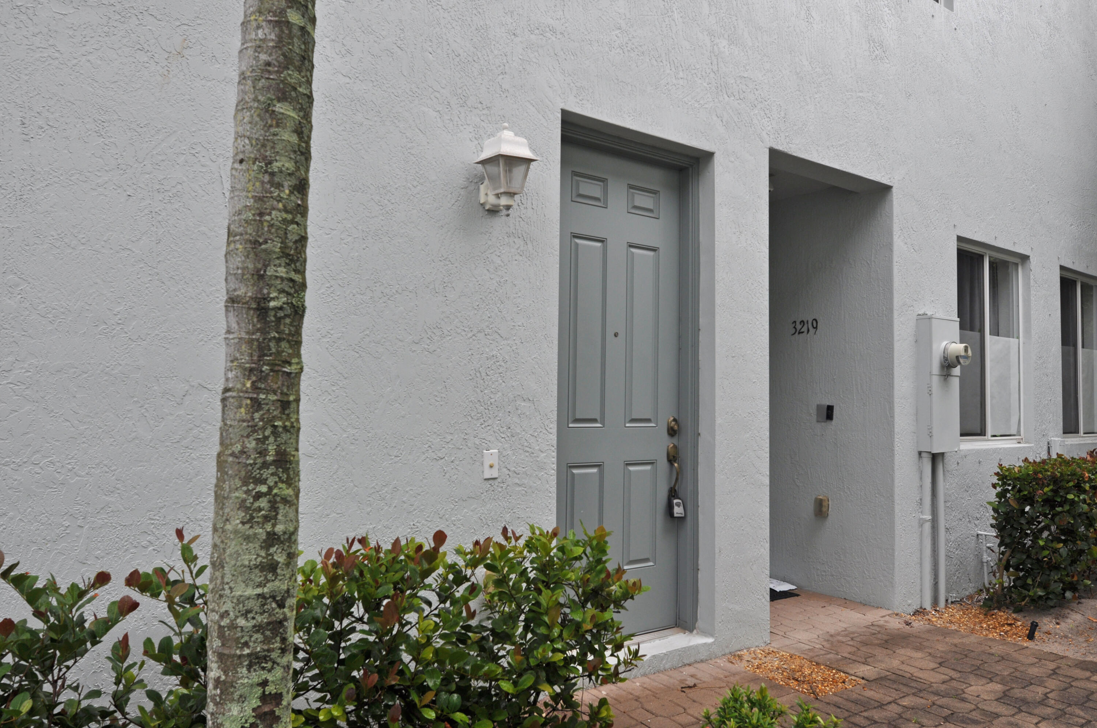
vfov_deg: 53.0
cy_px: 364
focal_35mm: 24
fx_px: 730
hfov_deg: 73.8
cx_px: 548
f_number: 7.1
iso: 200
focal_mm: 16
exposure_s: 1/200
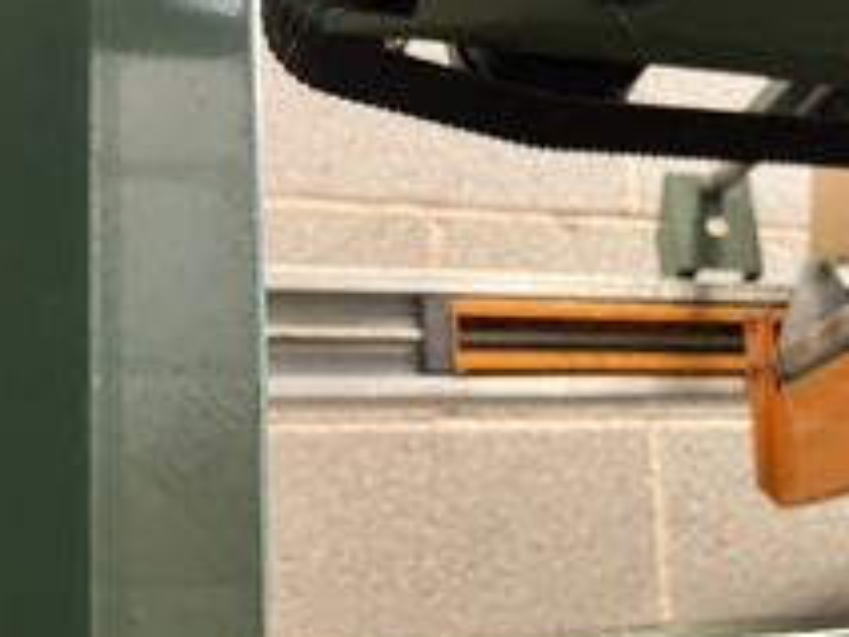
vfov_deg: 29.3
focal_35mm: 49
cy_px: 457
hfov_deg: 36.5
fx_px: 1202
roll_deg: +4.5
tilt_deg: +9.9
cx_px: 761
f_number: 1.6
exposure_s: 1/33
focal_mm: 5.1
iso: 400
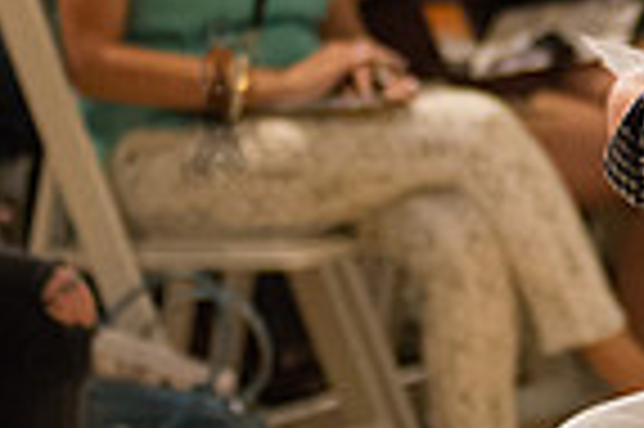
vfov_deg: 4.2
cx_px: 797
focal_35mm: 325
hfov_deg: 6.3
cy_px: -124
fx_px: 5807
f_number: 2.8
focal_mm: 80
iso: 4000
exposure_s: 1/400
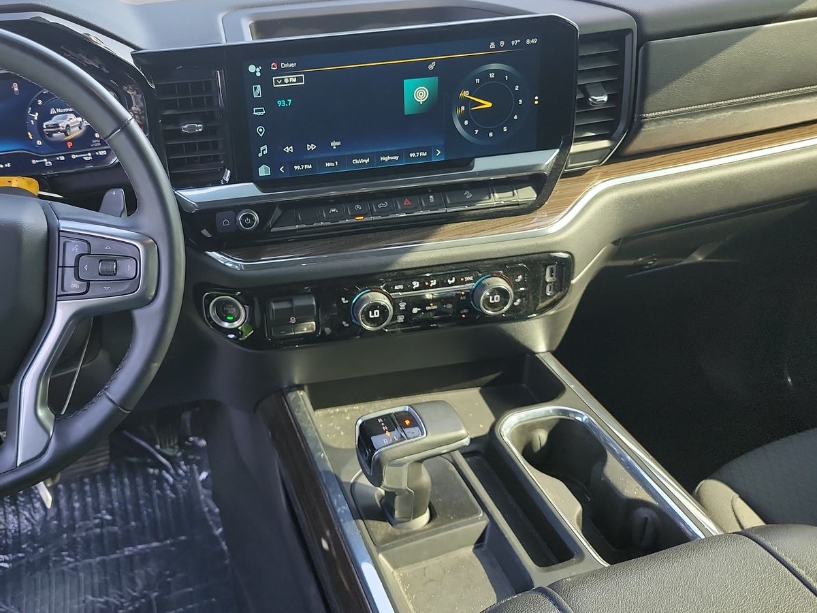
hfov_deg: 55.9
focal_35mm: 32
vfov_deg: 43.8
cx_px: 290
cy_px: 234
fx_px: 755
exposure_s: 1/59
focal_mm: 6.7
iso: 124
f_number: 1.8
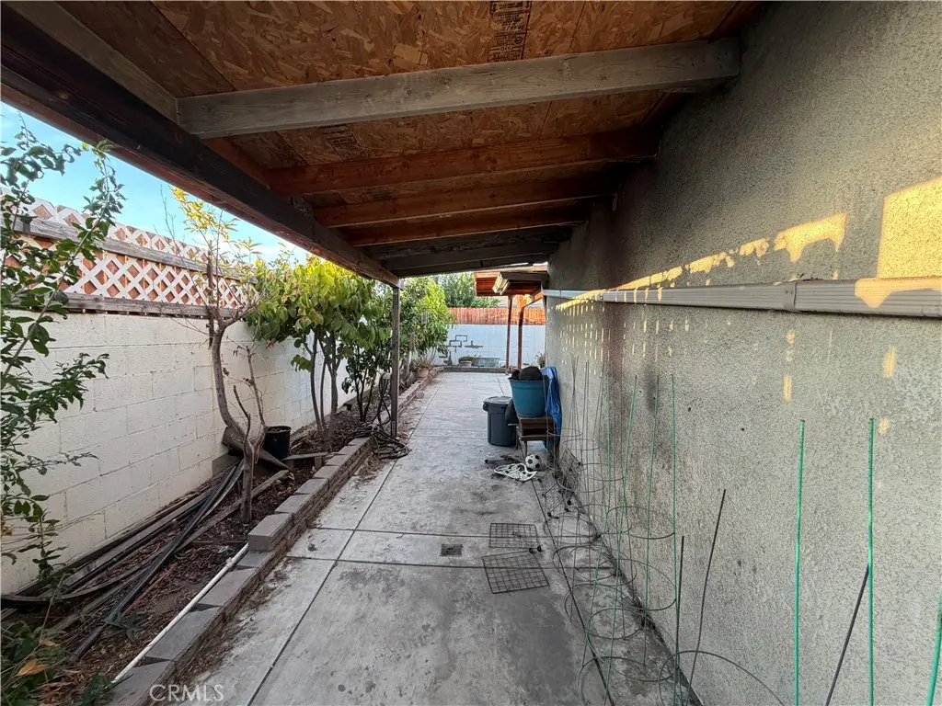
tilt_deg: -3.6
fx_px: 381
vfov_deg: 85.7
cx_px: 471
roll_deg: -0.1
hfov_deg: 102.1
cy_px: 353
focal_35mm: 14
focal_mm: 2.22
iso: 200
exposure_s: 1/121
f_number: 2.2
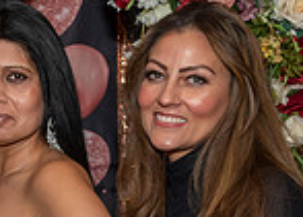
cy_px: 340
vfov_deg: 8.4
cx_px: -226
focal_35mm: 167
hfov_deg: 11.3
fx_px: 1437
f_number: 8
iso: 500
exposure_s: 1/250
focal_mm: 24
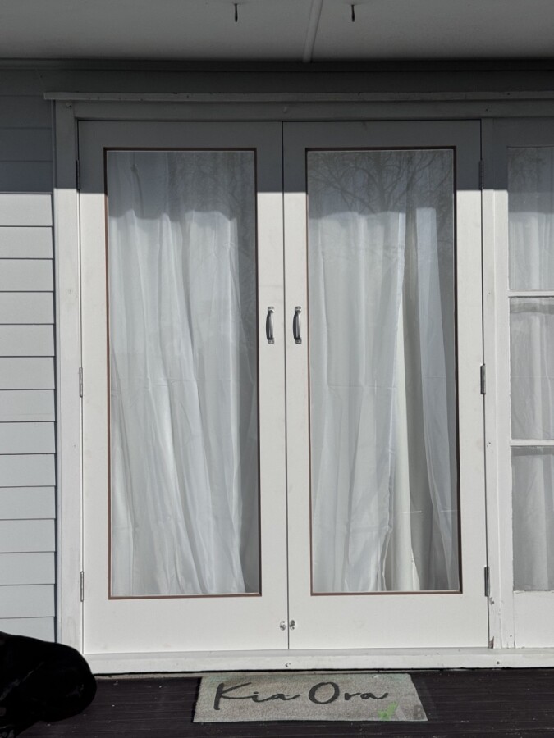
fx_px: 1024
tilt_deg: +1.0
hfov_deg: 30.3
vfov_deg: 39.7
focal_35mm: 48
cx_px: 277
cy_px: 369
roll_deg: +0.2
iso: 50
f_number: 1.78
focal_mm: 6.76
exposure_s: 1/20000
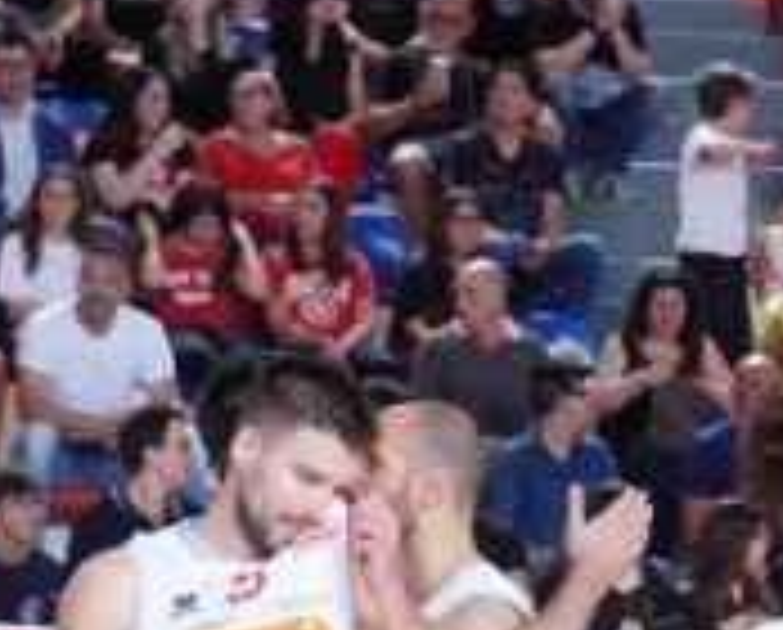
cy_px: 702
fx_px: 7200
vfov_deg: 5.0
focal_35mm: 310
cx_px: 45
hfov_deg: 6.2
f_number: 5
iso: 5000
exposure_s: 1/640
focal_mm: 64
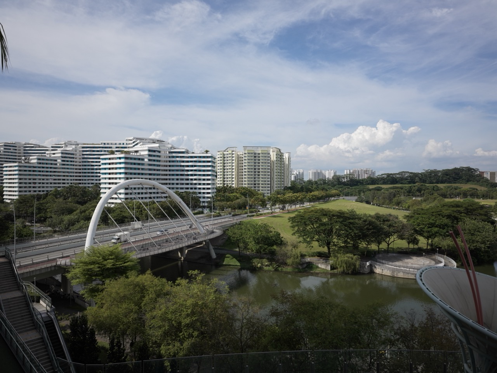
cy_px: 186
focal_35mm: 22
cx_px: 248
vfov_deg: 61.1
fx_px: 316
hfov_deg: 76.4
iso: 200
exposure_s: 1/1000
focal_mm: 28
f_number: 5.6
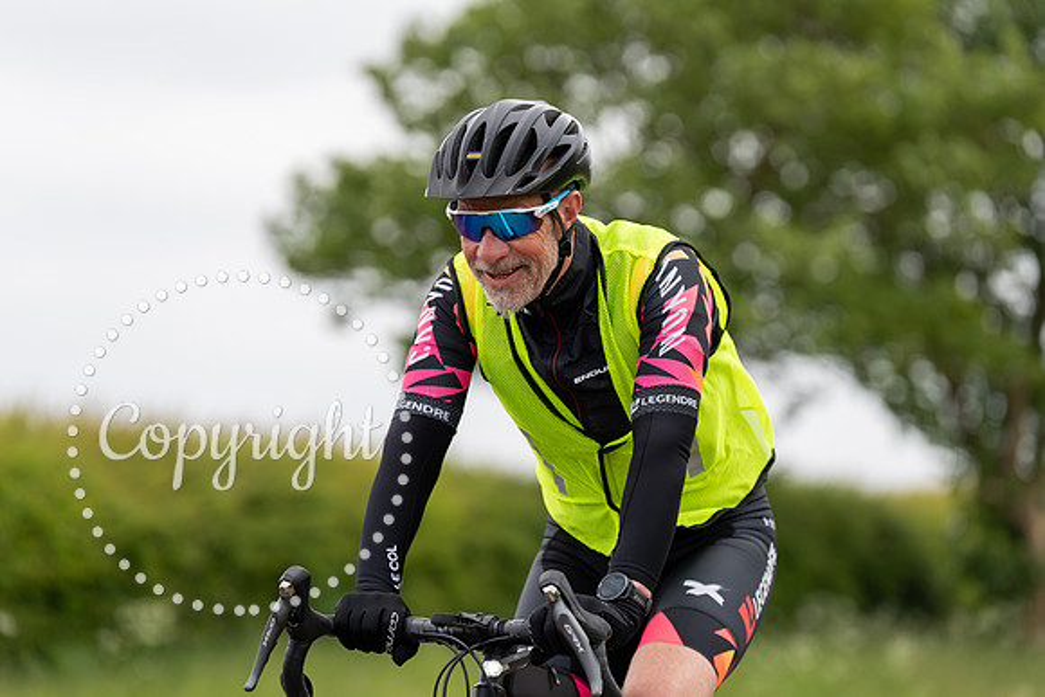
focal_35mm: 139
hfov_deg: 14.8
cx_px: 522
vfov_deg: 9.9
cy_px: 348
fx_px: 4036
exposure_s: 1/1250
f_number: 3.2
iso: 200
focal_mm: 139
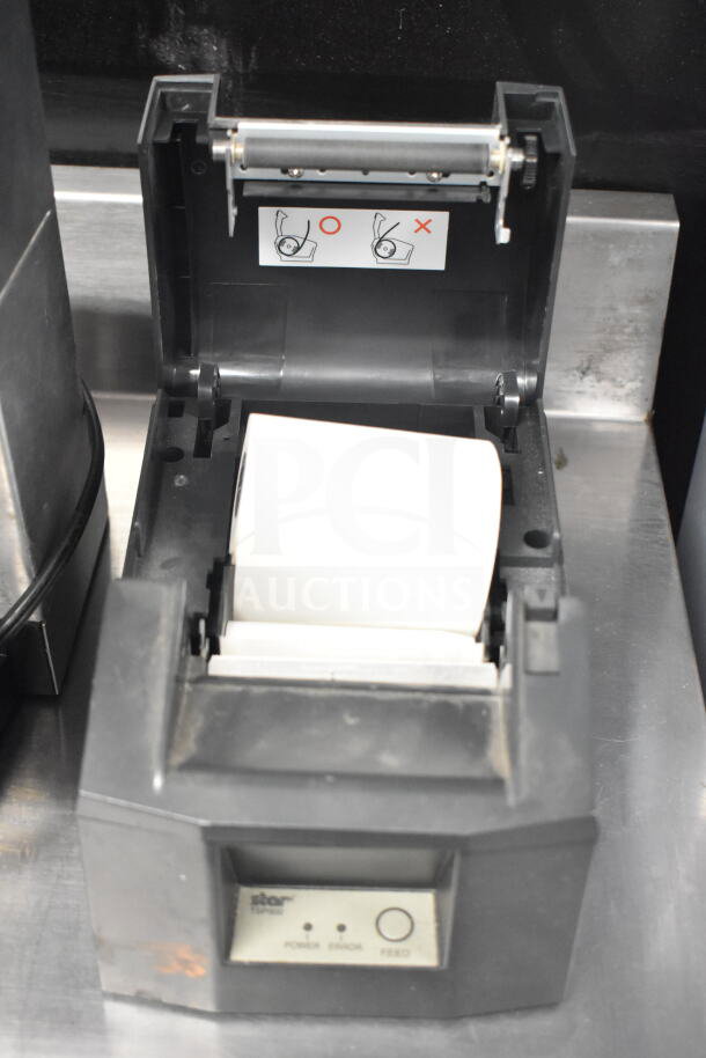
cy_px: 529
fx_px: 1499
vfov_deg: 38.9
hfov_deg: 26.5
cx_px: 353
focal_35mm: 51
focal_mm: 34
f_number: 4.5
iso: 5600
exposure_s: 1/50
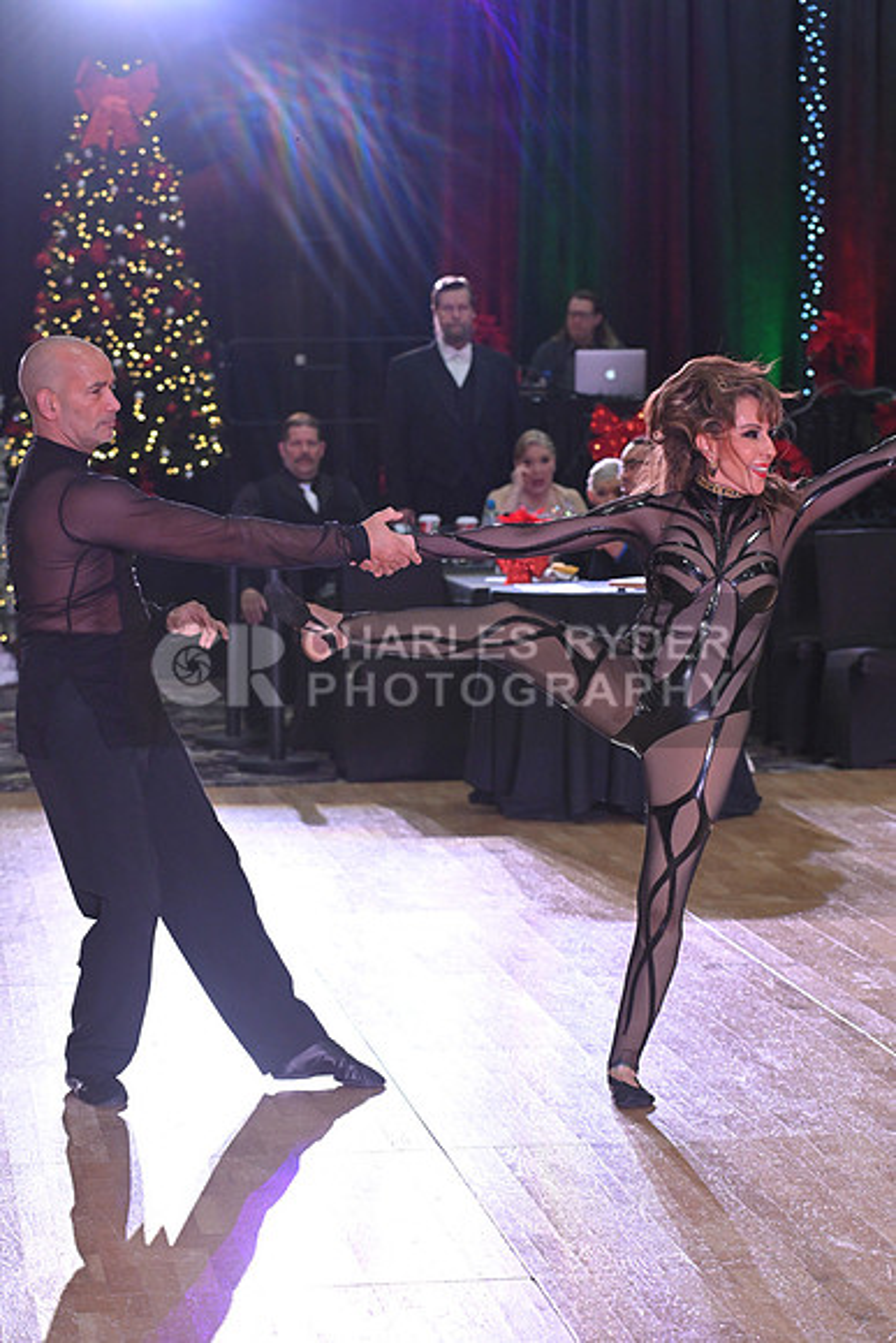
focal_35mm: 102
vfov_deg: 20.0
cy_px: 672
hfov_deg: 13.4
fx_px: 3805
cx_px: 448
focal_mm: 102
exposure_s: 1/320
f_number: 5
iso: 2000
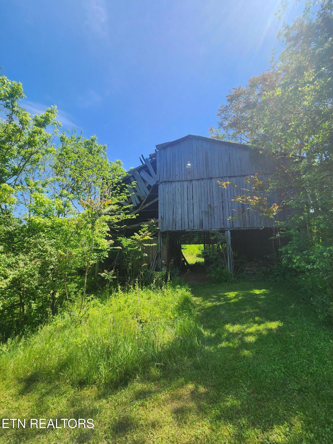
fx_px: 167
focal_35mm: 13
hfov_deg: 89.9
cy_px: 222
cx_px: 166
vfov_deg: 106.2
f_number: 2.2
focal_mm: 2.2
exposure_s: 1/1361
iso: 50
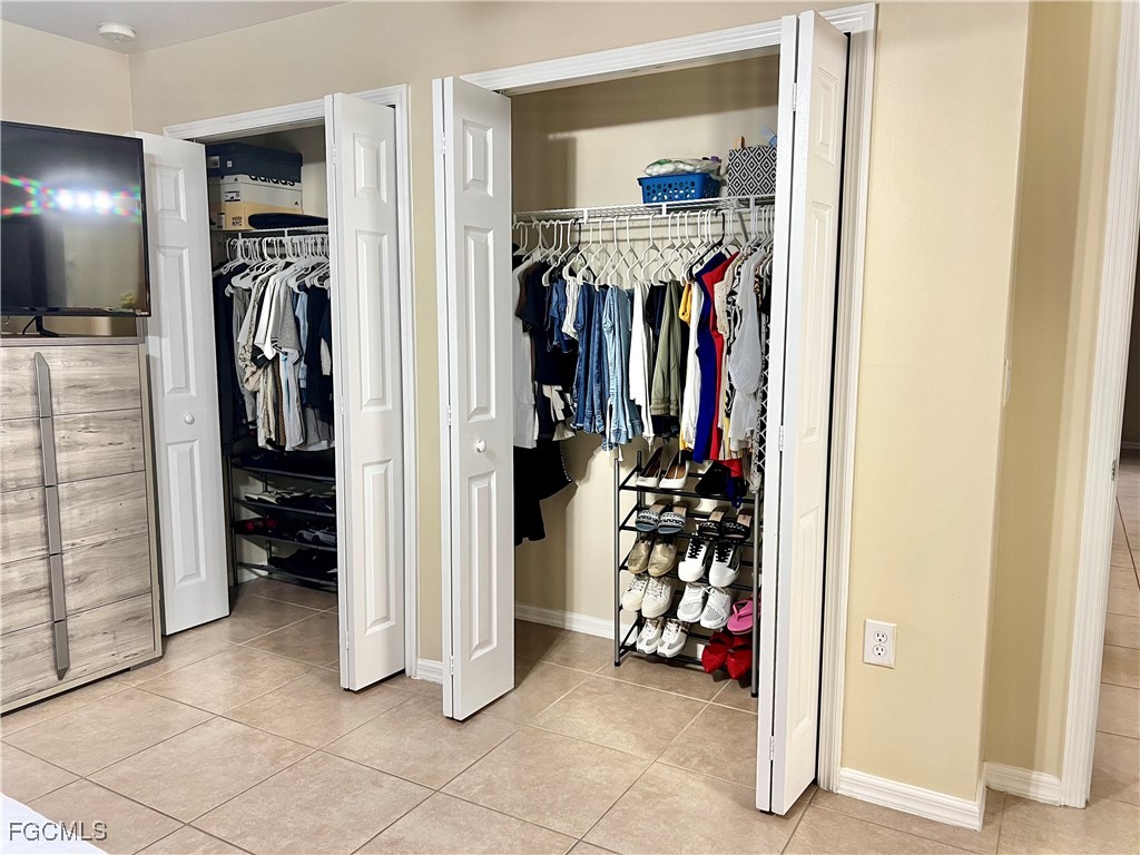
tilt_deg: -7.6
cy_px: 428
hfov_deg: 67.3
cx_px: 570
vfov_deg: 53.1
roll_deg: -0.3
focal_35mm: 26
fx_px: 856
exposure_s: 1/60
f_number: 1.5
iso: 80
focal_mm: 5.7
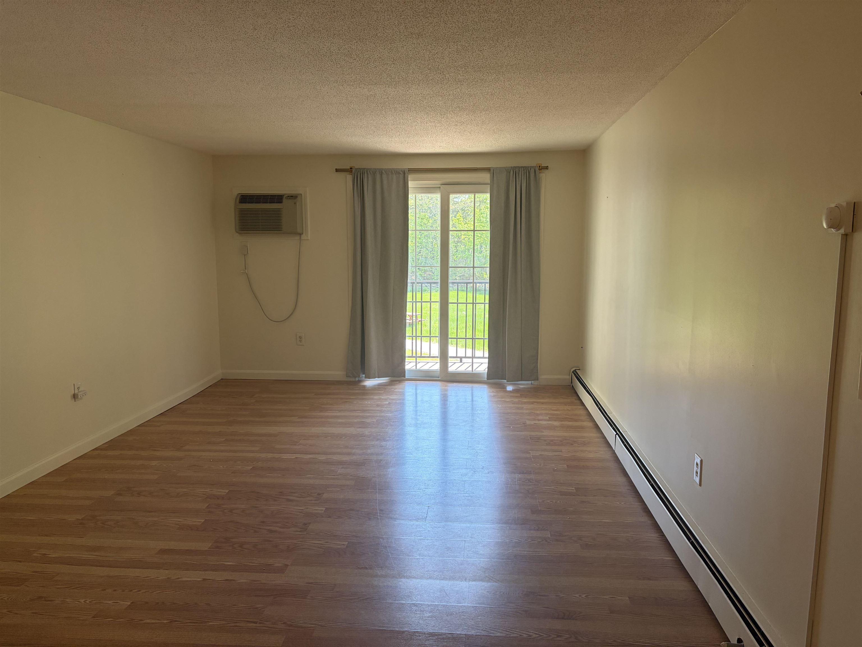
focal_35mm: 26
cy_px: 324
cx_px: 431
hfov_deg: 67.3
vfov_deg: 53.1
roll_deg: -0.4
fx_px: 647
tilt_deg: -7.0
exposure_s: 1/128
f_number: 1.6
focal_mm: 5.96
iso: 125
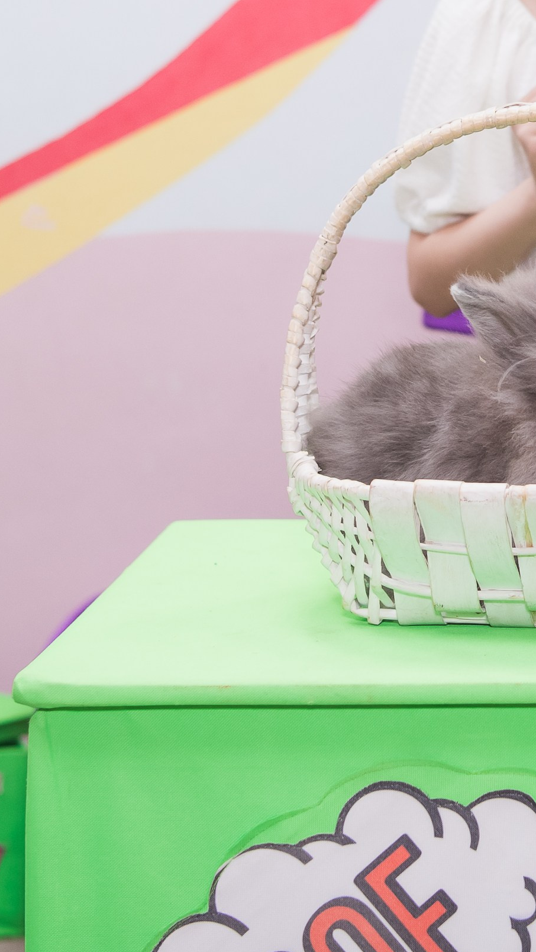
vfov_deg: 18.7
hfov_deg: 10.6
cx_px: 596
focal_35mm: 113
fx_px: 2854
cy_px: 123
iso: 500
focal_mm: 36
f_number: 2.8
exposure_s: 1/160
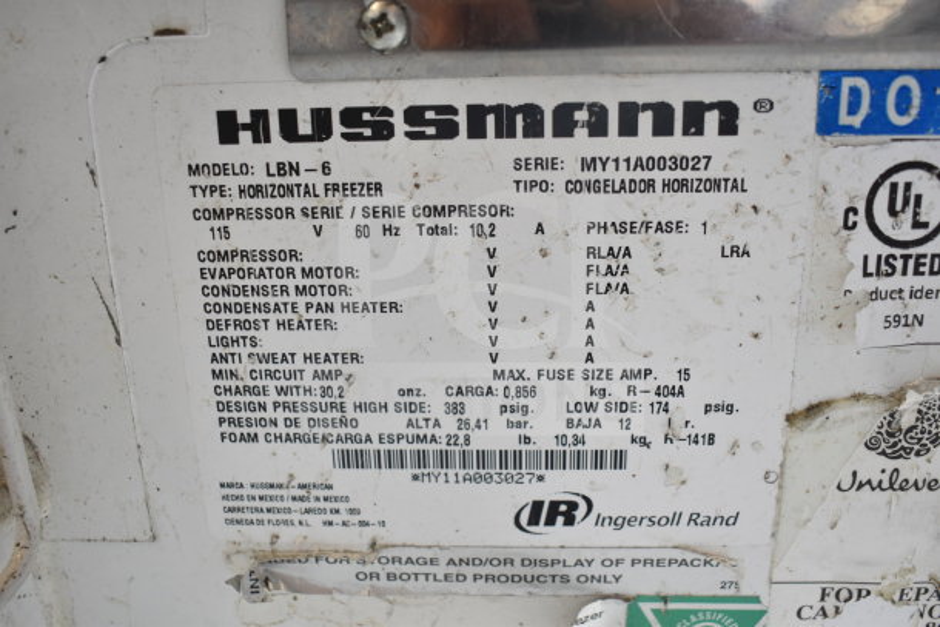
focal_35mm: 36
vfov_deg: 36.9
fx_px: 940
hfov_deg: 53.1
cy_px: 314
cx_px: 470
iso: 450
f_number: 3.8
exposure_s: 1/40
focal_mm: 24
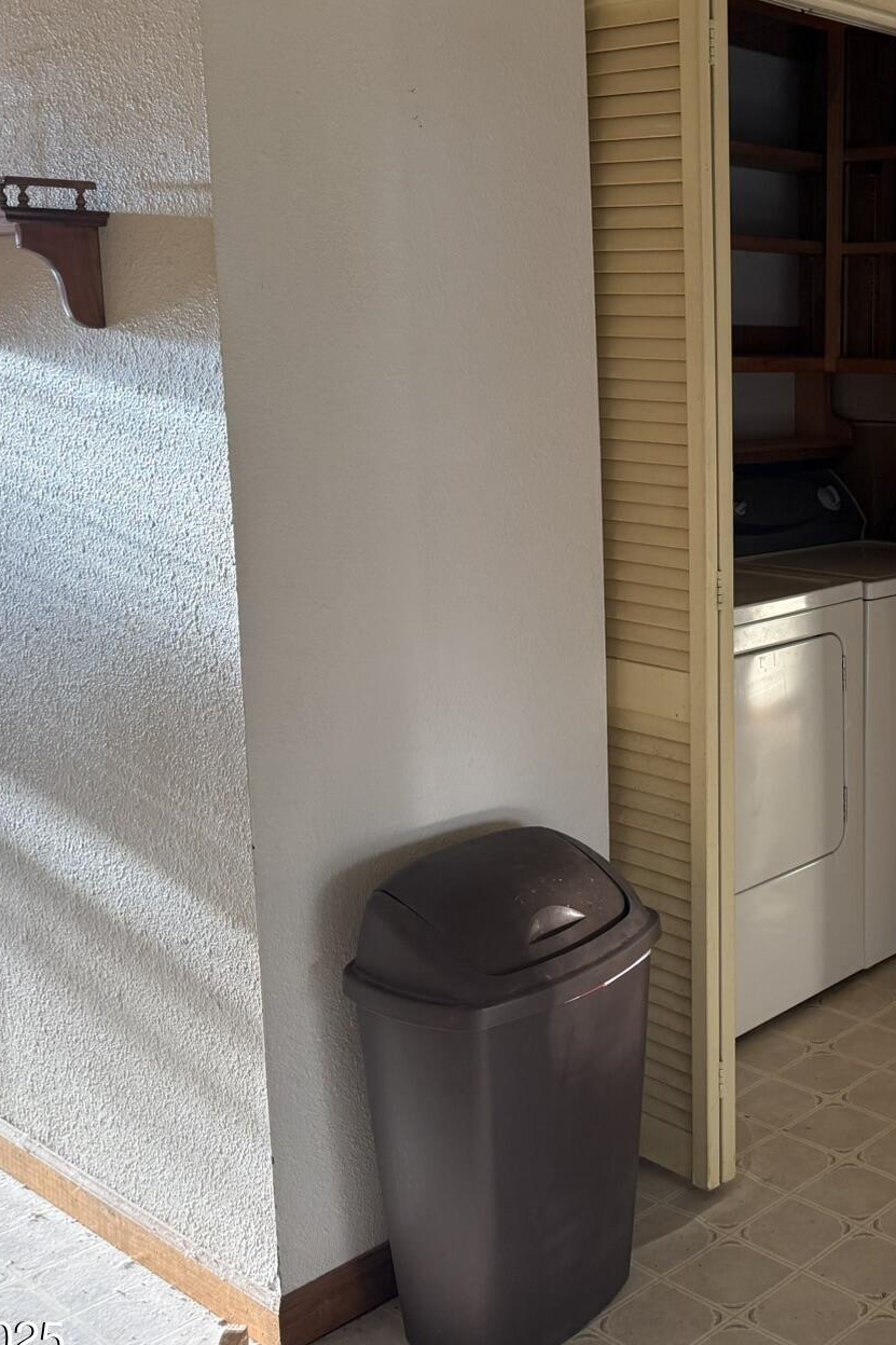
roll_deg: -0.2
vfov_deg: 47.3
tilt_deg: -8.6
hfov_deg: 30.6
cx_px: 866
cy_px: 586
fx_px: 1531
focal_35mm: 41
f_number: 1.78
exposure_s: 1/104
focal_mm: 6.76
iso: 200
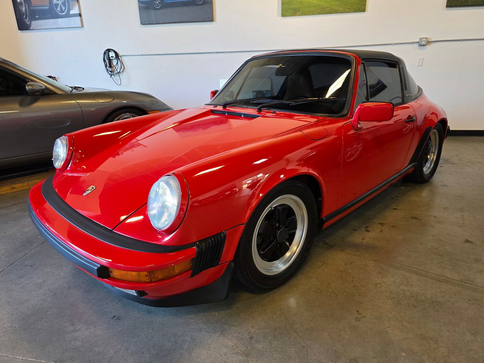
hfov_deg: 73.9
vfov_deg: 58.9
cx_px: 242
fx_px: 322
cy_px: 182
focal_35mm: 23
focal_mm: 6.3
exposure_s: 1/120
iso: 250
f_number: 1.7
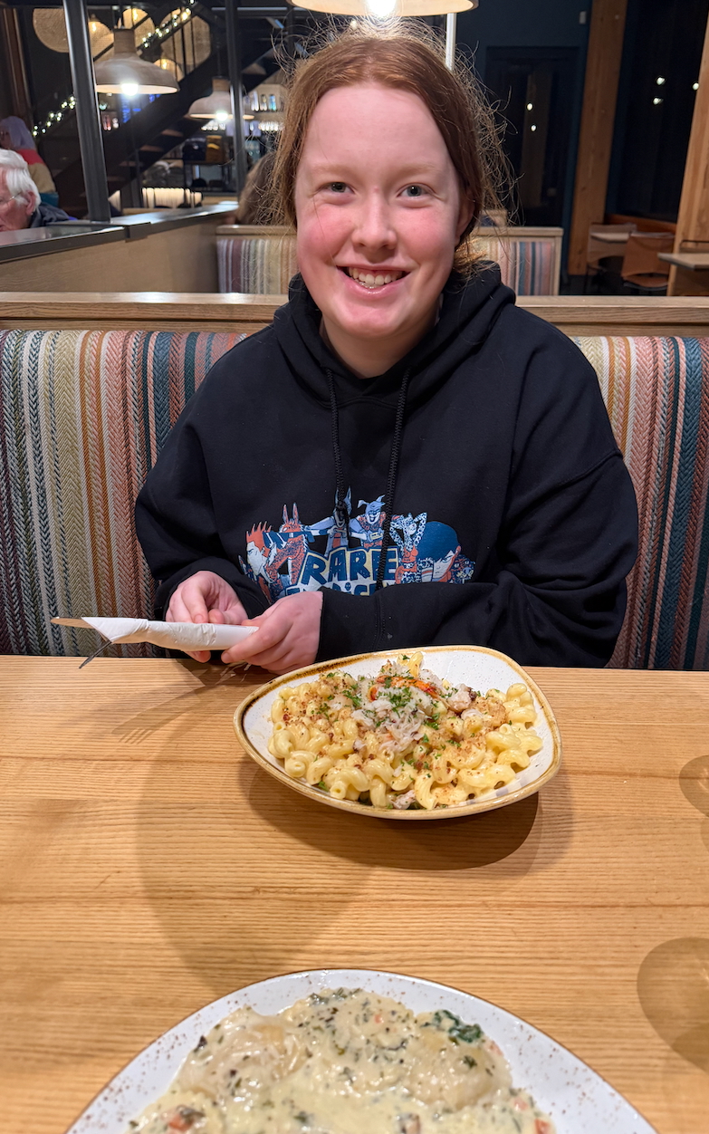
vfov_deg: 70.4
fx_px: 803
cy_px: 565
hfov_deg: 47.6
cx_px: 384
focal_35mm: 26
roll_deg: -1.4
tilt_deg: -23.6
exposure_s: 1/60
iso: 500
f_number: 1.78
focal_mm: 6.76
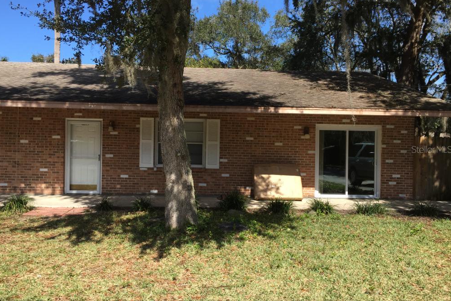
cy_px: 149
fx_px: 388
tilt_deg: +0.8
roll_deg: -1.6
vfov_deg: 42.3
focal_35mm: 31
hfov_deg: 60.3
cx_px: 222
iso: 32
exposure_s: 1/1130
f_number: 2.2
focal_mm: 4.15
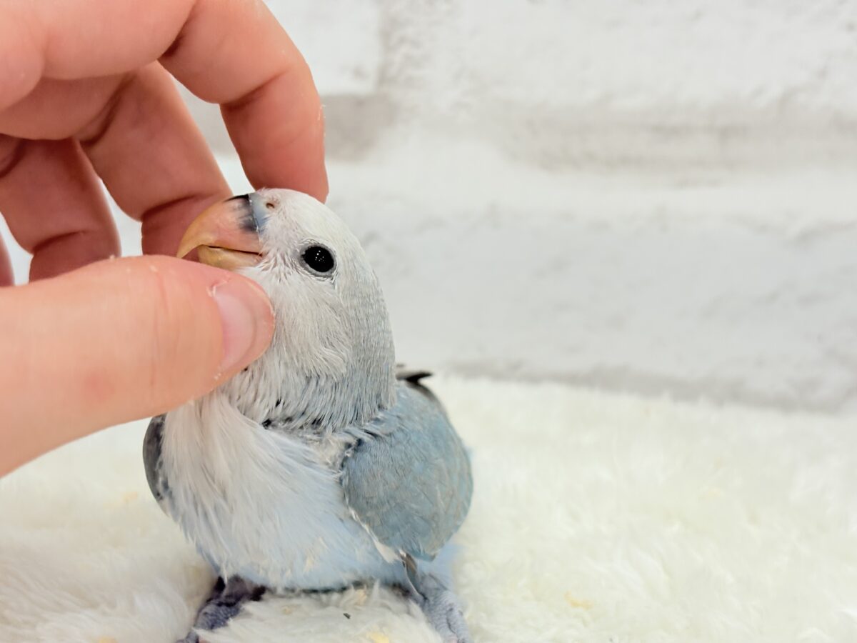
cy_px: 322
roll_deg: -1.5
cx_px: 428
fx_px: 1287
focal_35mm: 52
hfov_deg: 36.8
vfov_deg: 28.0
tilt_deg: -12.4
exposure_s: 1/100
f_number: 1.6
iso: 80
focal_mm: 5.96
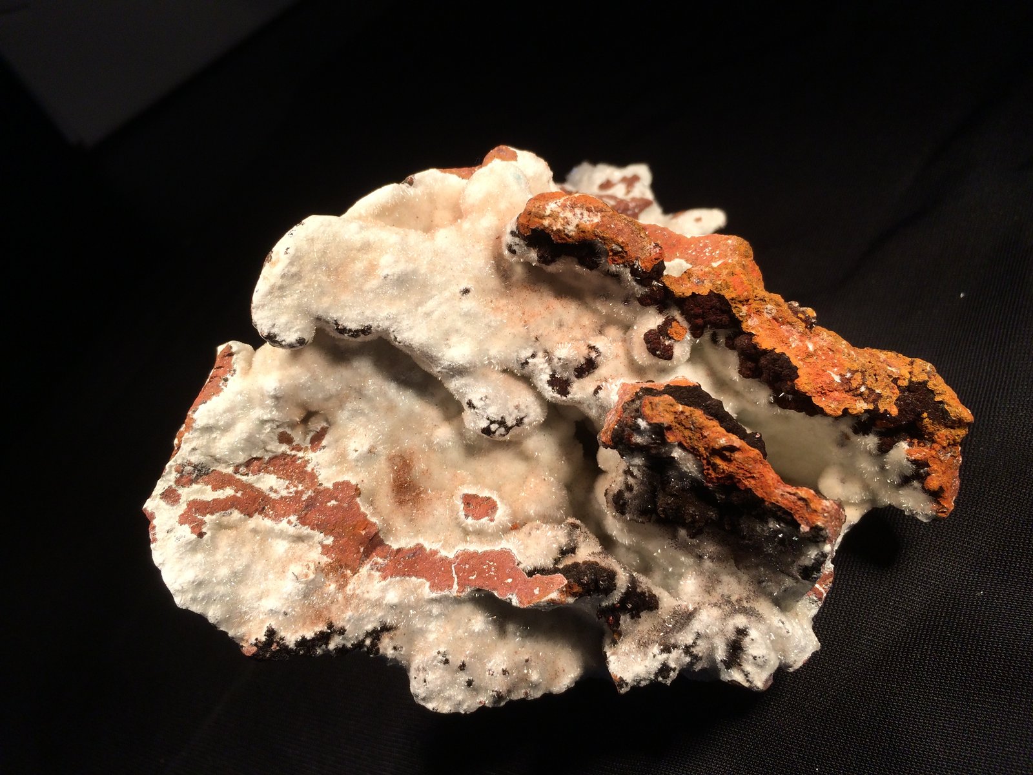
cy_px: 388
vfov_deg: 48.2
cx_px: 516
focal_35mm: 29
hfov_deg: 61.7
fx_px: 865
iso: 32
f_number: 2.2
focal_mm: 4.15
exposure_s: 1/507
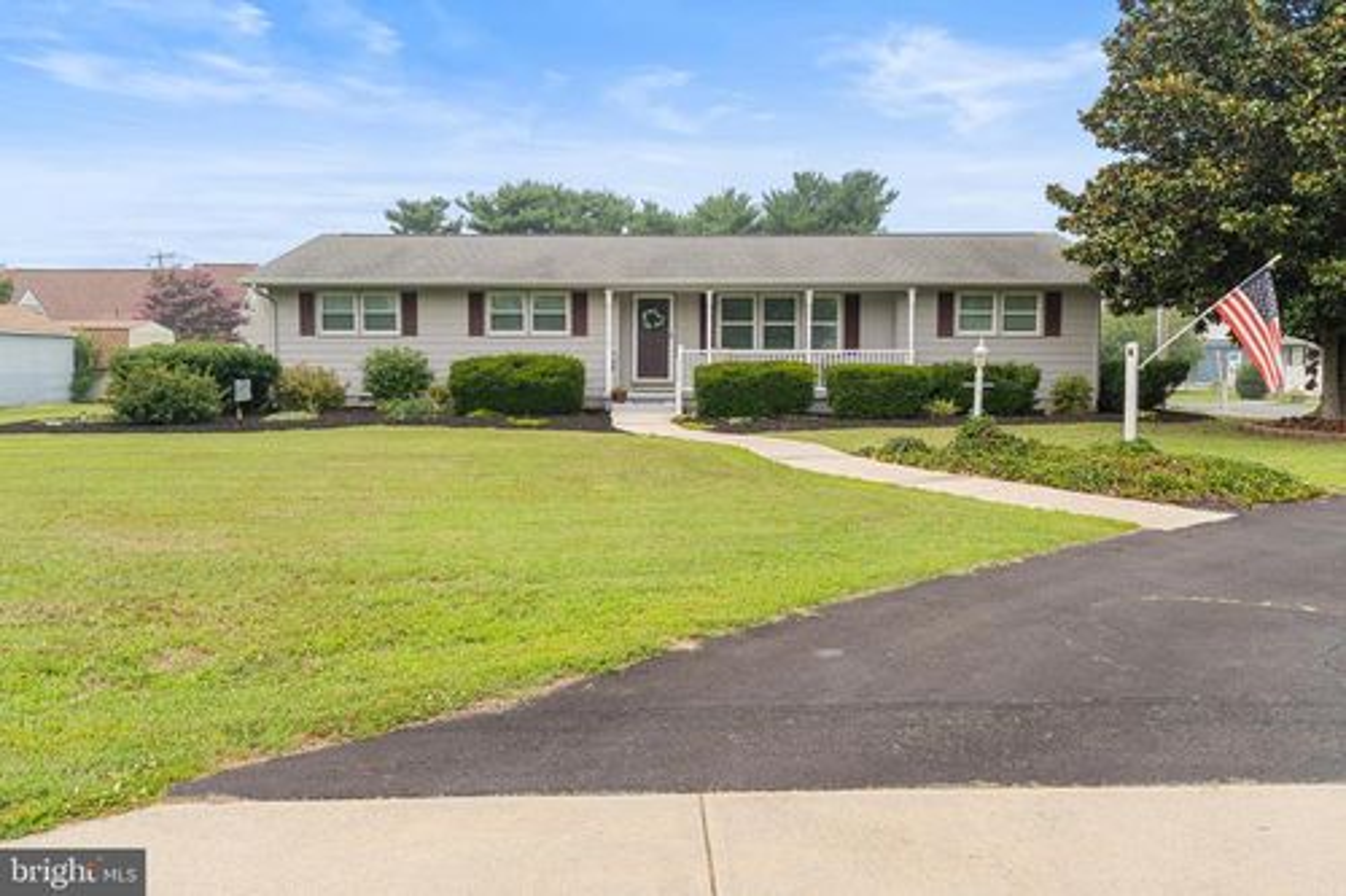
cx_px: 673
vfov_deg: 47.9
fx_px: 1009
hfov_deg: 67.4
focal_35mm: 27
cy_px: 448
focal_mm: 18
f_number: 7.1
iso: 200
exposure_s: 1/640
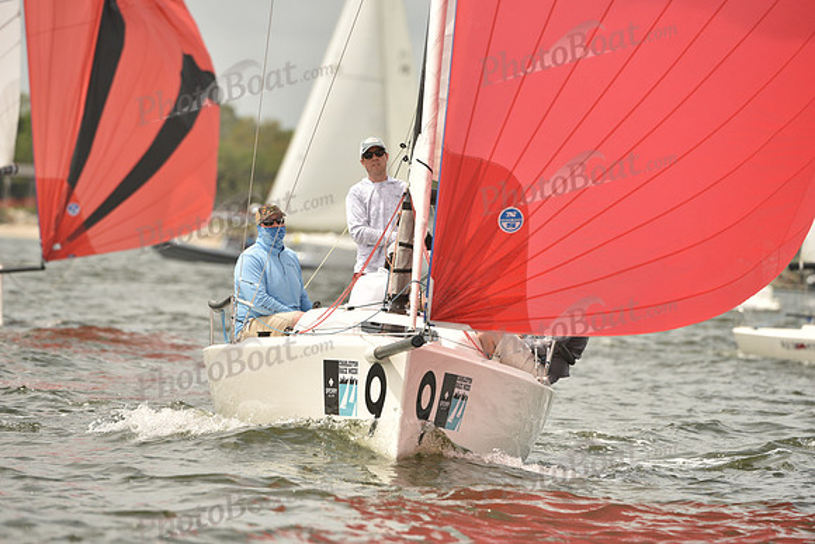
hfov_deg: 5.2
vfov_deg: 3.4
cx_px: 408
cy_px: 272
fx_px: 9057
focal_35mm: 400
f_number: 6.3
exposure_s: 1/1250
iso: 320
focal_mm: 400
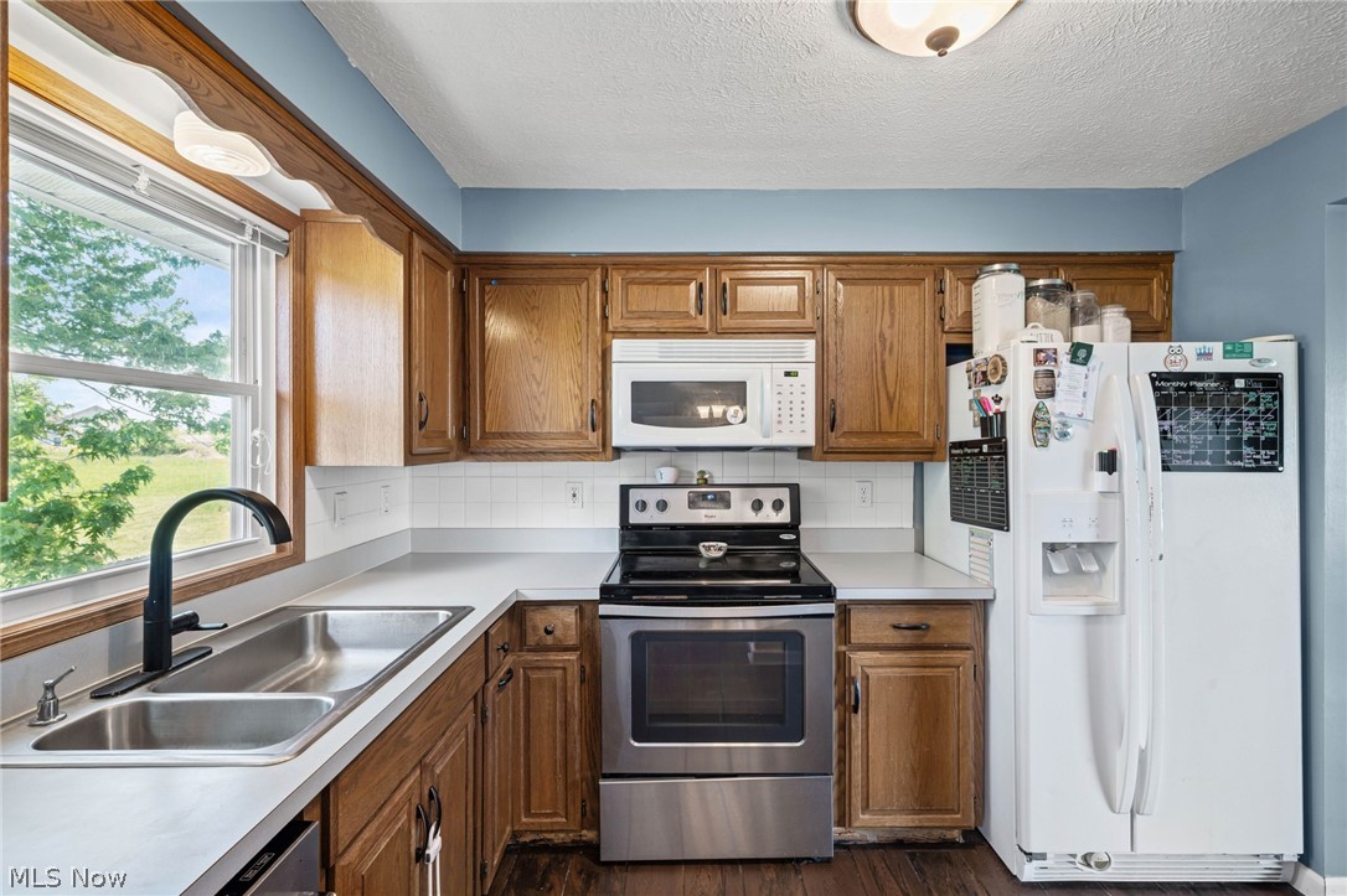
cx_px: 674
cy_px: 448
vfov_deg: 77.3
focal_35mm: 15
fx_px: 561
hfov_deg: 100.4
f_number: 9
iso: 250
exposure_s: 1/2
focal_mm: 15
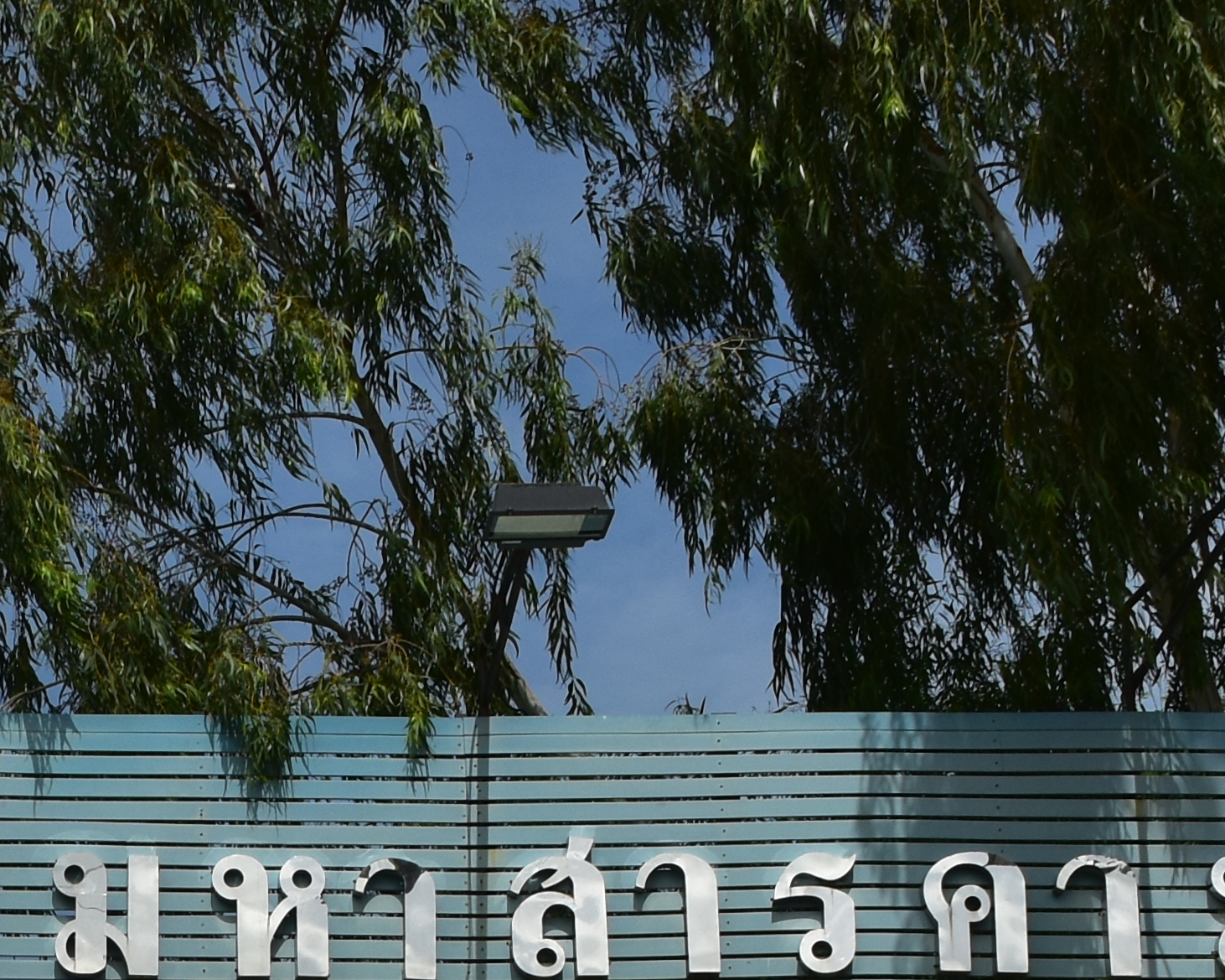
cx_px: -37
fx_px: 3770
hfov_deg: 17.9
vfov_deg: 13.9
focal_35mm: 104
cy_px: 1492
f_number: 11
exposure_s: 1/640
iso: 200
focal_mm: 18
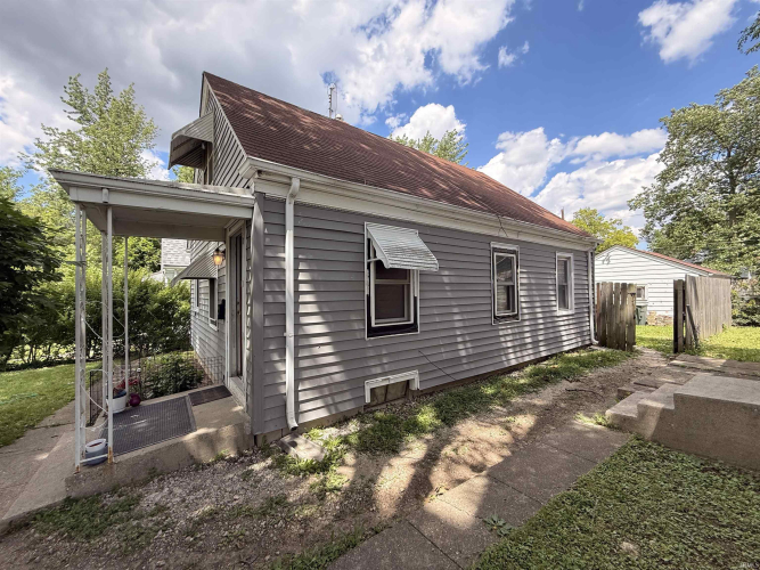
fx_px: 307
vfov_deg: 85.7
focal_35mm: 14
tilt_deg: +3.0
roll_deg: -0.1
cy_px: 285
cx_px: 380
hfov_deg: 102.1
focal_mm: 2.22
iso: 64
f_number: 2.2
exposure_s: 1/448
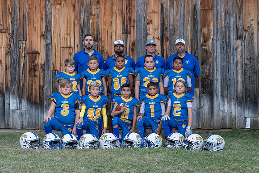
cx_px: 130
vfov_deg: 17.5
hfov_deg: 26.0
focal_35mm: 78
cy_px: 86
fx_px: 561
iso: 1600
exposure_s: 1/320
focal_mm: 78
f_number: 3.5
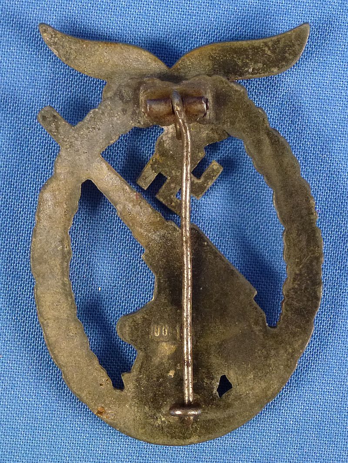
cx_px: 174
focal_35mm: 89
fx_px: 1192
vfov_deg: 22.0
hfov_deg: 16.6
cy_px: 232
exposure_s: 1/50
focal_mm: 16
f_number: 4.9
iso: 400
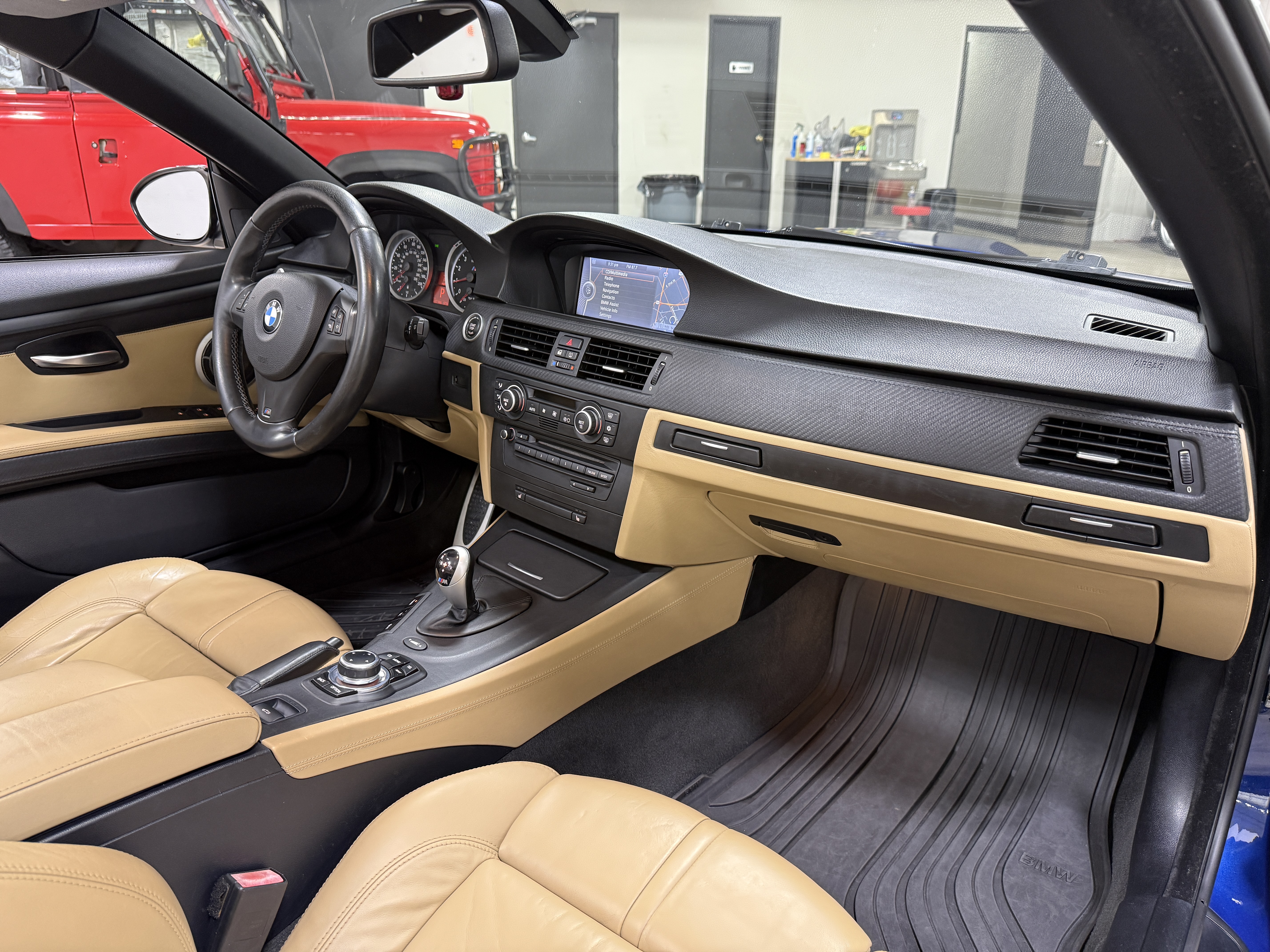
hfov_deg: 71.6
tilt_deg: -20.7
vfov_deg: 56.8
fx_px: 881
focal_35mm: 24
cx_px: 635
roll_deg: -0.3
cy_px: 476
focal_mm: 6.76
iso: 250
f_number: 1.78
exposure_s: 1/60
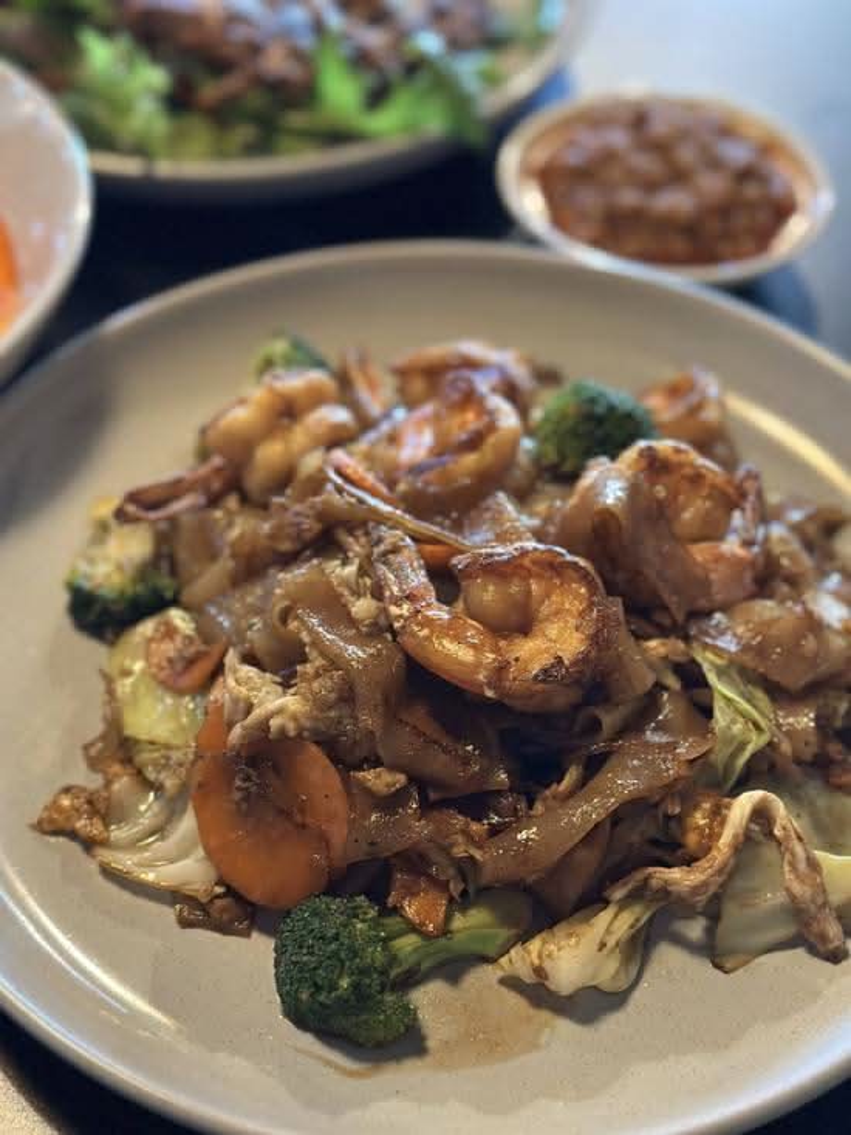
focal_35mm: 48
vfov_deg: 39.7
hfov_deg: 30.3
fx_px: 1573
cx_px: 426
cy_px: 568
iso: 640
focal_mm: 6.86
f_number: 1.78
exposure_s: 1/33
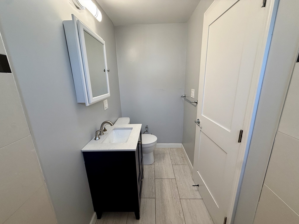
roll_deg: +1.9
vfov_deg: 85.7
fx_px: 121
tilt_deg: -14.3
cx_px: 150
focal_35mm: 14
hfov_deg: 102.1
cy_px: 112
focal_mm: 2.22
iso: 125
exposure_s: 1/120
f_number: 2.2
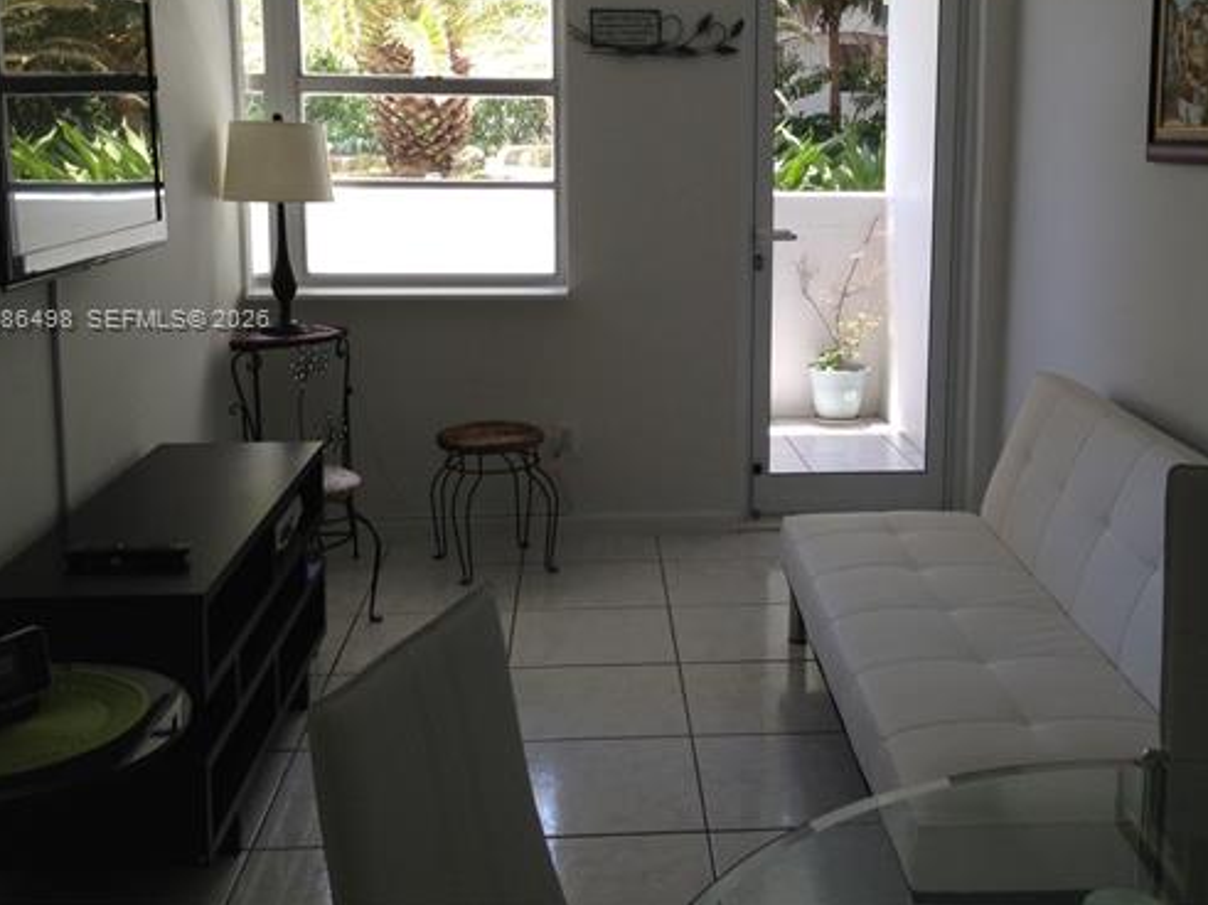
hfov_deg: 43.7
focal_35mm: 43
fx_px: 1500
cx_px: 721
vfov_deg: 33.4
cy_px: 320
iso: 64
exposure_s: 1/120
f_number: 2.4
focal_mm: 4.13
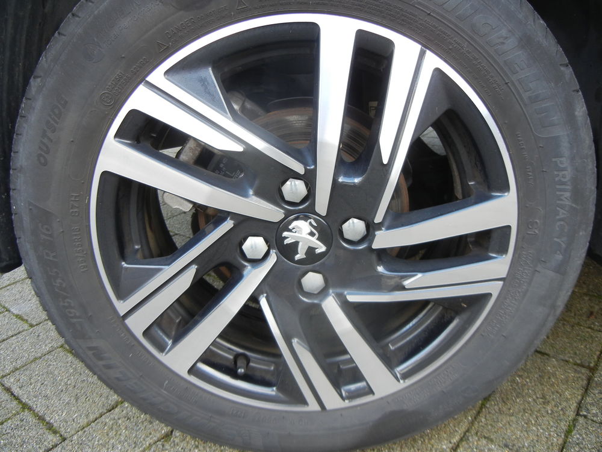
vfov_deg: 46.8
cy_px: 226
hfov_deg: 60.0
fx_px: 522
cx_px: 301
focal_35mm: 30
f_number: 3.5
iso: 160
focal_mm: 5.4
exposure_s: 1/39.3
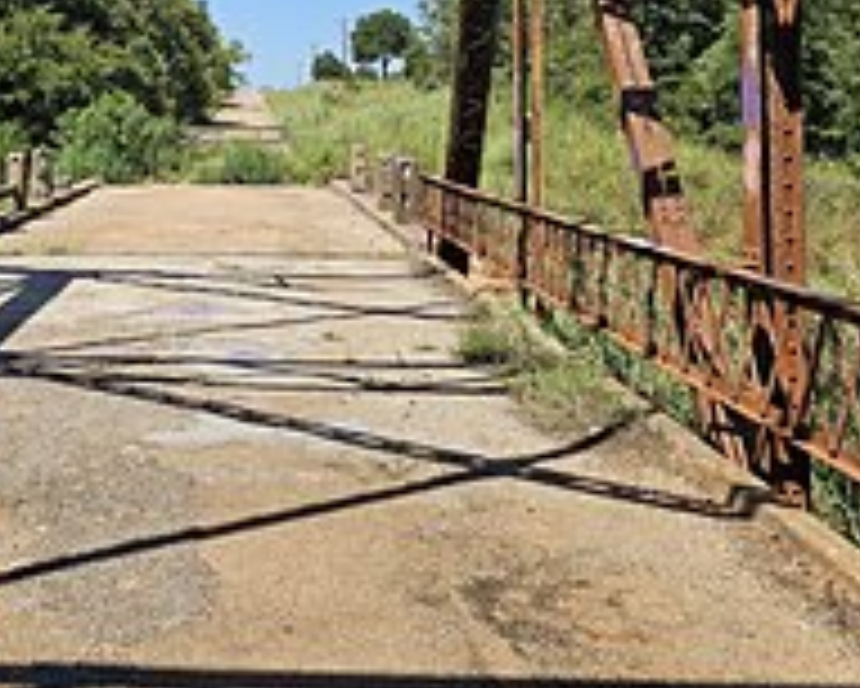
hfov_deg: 38.3
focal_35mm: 47
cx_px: 189
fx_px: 1197
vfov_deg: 30.7
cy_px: 72
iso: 10
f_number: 1.7
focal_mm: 6.3
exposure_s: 1/666
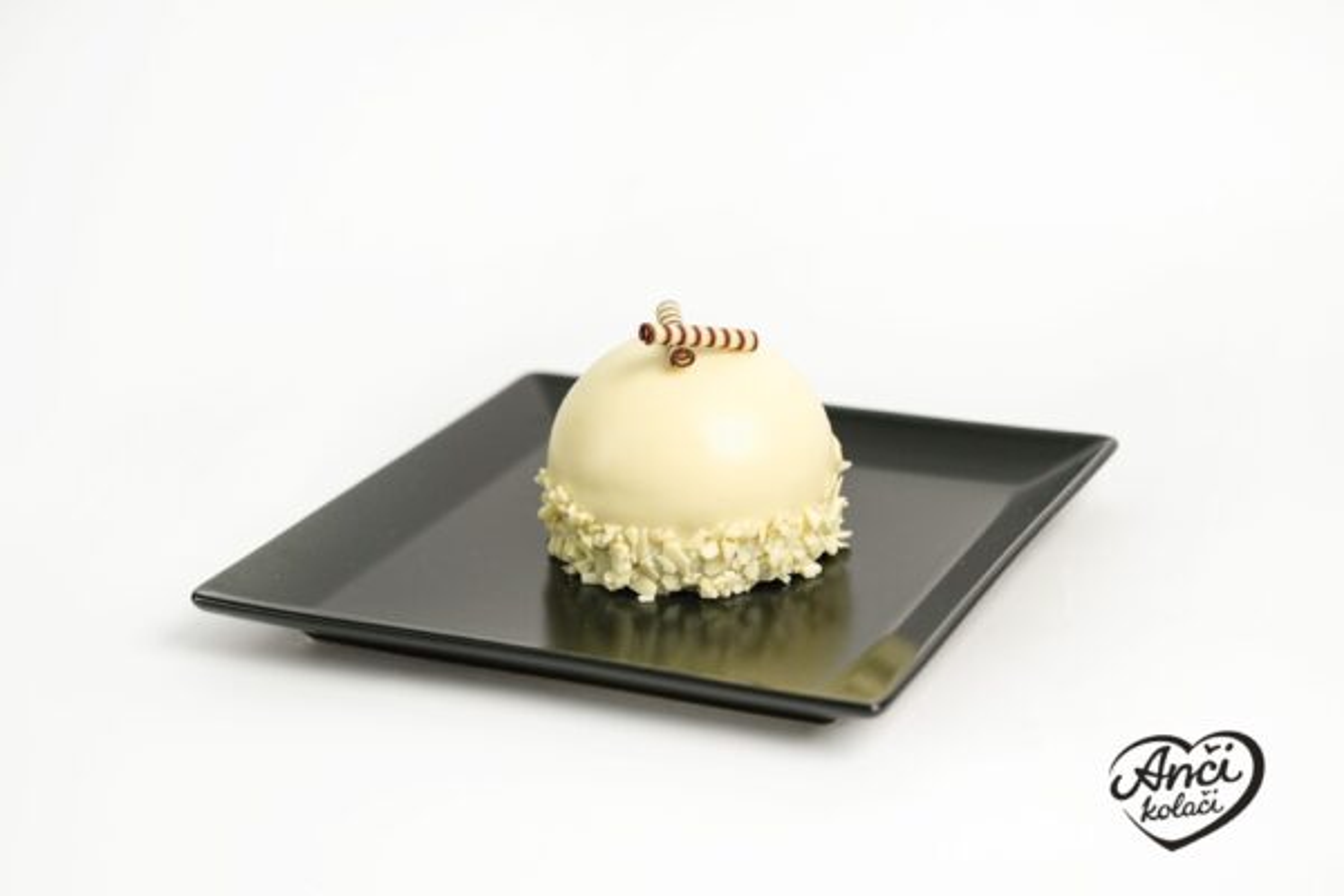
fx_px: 2800
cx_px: 672
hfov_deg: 27.0
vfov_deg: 18.2
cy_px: 448
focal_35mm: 75
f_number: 3.5
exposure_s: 1/125
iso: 100
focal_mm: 50
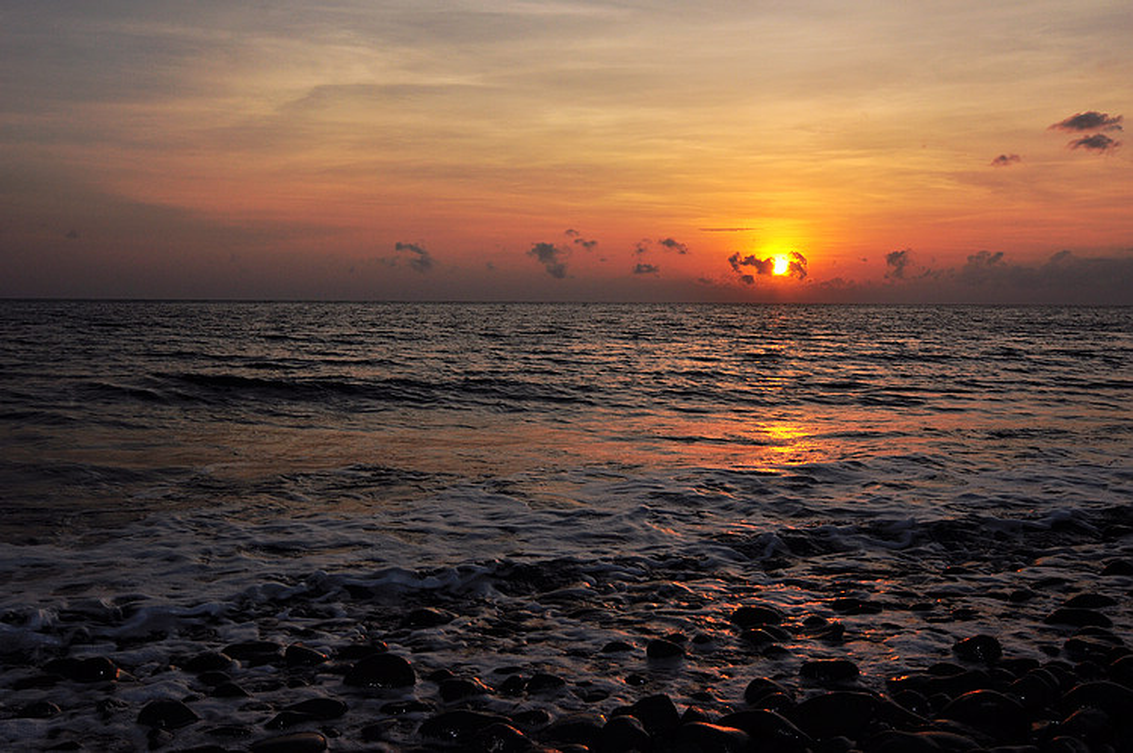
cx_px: 566
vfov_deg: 36.8
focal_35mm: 36
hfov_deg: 53.2
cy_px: 376
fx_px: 1132
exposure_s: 1/100
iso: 200
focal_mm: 24
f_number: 11
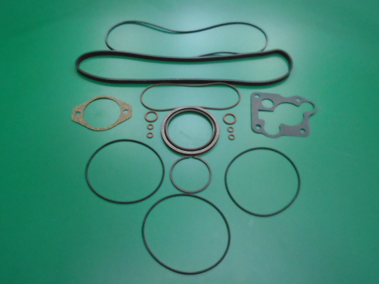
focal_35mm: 26
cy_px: 142
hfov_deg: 67.3
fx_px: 285
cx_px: 190
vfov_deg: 53.1
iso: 640
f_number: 3.2
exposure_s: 1/125
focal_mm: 4.6
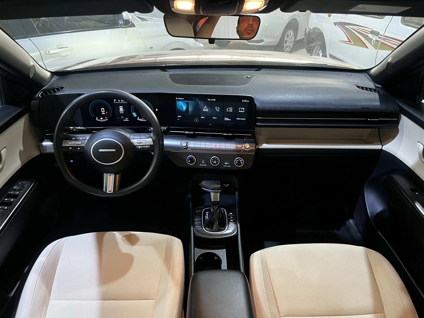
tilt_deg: -31.3
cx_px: 212
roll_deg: +0.9
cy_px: 159
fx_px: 318
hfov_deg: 67.3
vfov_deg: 53.1
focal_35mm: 26
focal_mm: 5.1
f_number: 1.6
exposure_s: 1/40
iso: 400
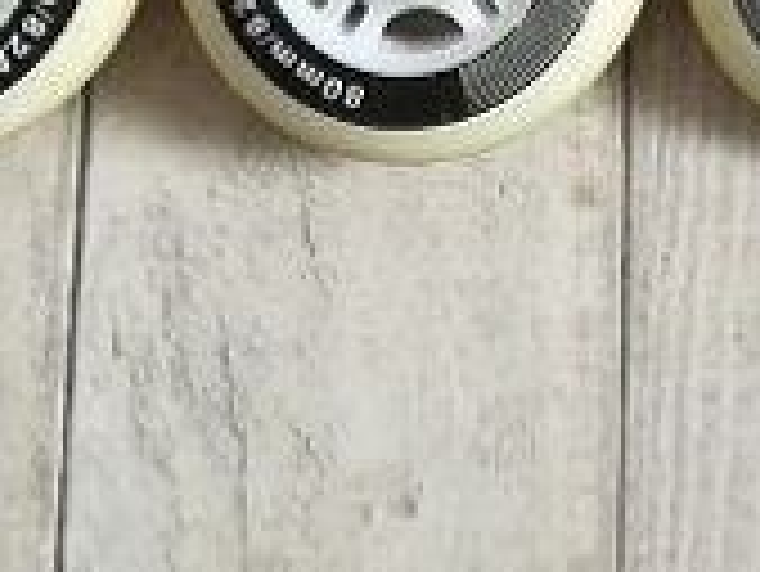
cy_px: -878
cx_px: 1016
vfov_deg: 8.6
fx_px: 3383
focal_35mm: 154
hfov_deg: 12.4
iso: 200
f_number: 2.2
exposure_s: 1/33.3
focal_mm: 3.83
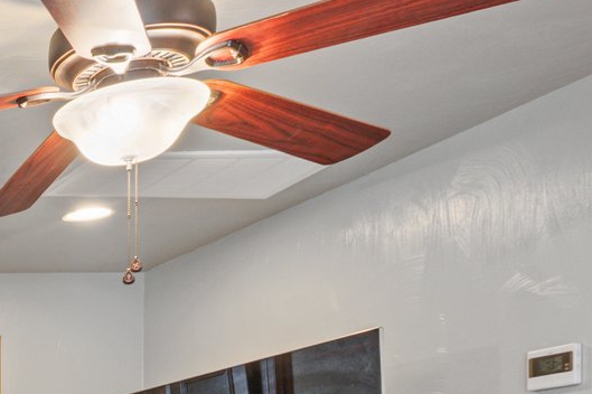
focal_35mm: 62
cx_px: -473
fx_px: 1019
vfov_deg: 20.0
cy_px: 517
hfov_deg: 21.4
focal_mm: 16
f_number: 8
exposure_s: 1/2
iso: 200
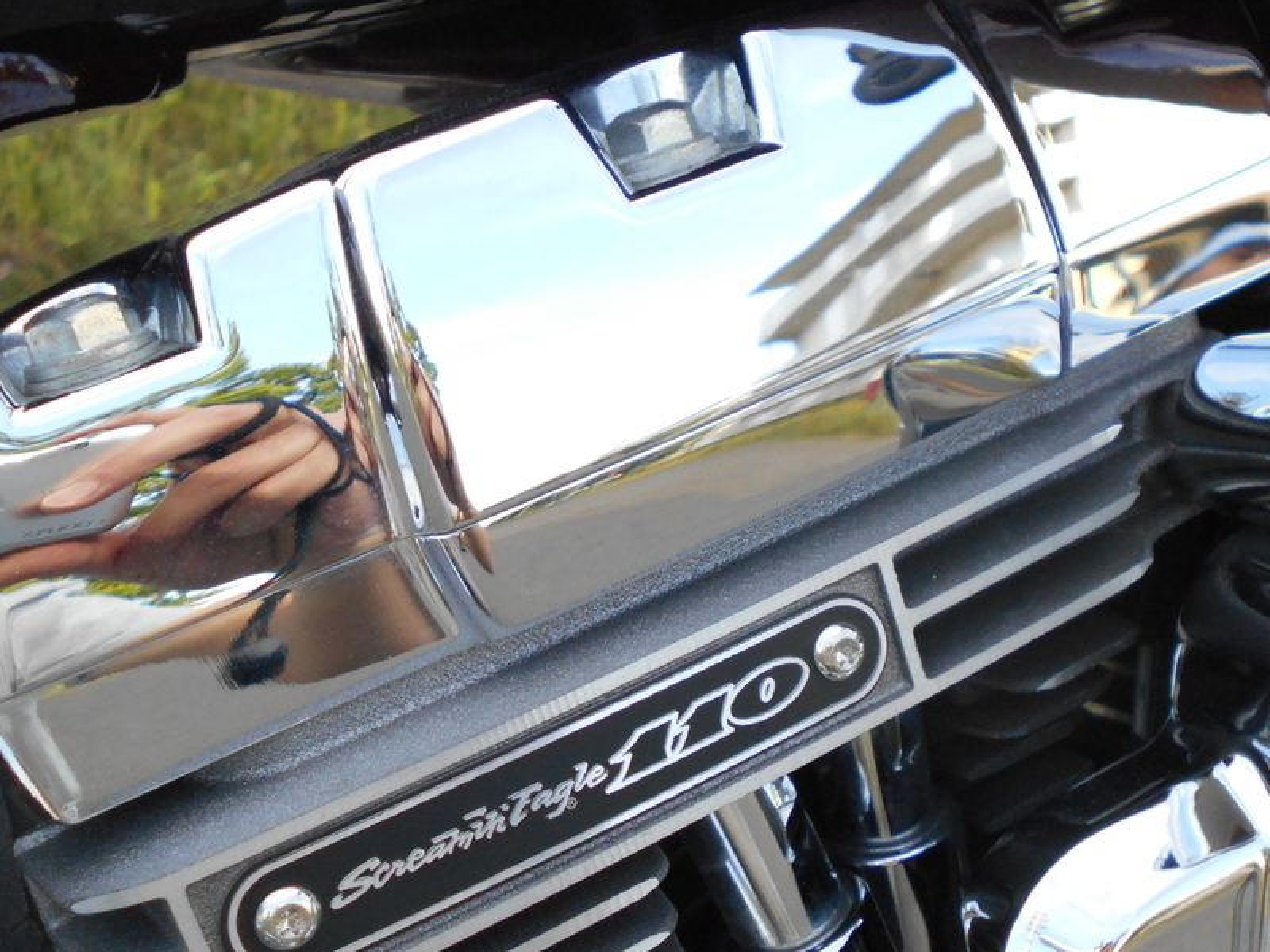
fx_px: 1871
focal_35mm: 51
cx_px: 749
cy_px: 530
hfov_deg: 37.4
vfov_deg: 28.5
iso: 250
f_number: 3.6
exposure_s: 1/250
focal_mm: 5.8
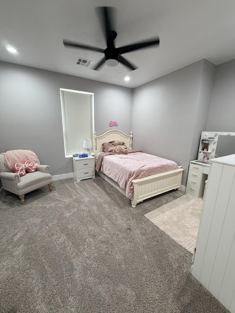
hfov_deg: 85.7
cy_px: 156
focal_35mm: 14
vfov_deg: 102.1
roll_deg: -0.9
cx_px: 118
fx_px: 127
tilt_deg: -12.5
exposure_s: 1/60
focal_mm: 2.22
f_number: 2.2
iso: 250
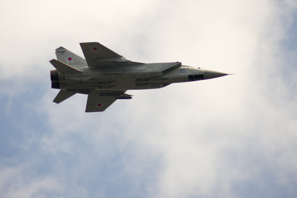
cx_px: 141
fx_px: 4586
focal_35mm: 556
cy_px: 81
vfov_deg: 2.5
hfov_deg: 3.7
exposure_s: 1/1250
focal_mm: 300
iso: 200
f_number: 7.1
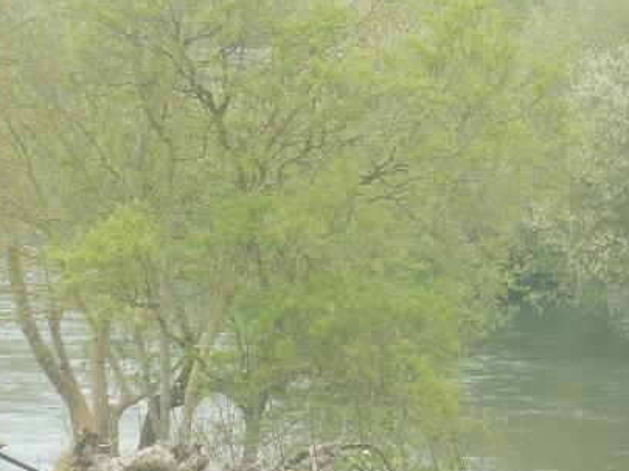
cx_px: 359
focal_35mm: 243
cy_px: 407
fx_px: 4412
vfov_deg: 6.1
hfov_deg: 8.2
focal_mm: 17.1
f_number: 5.3
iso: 100
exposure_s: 1/80
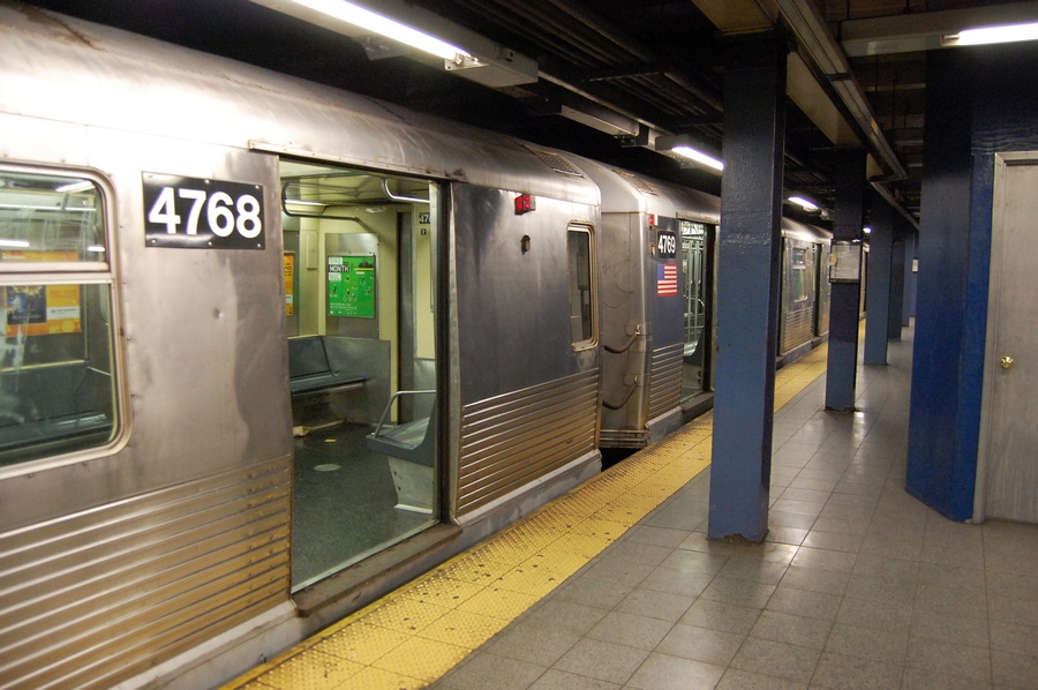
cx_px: 519
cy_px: 345
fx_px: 778
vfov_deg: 47.8
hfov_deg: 67.4
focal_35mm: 27
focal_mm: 18
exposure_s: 1/60
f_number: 4
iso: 1600
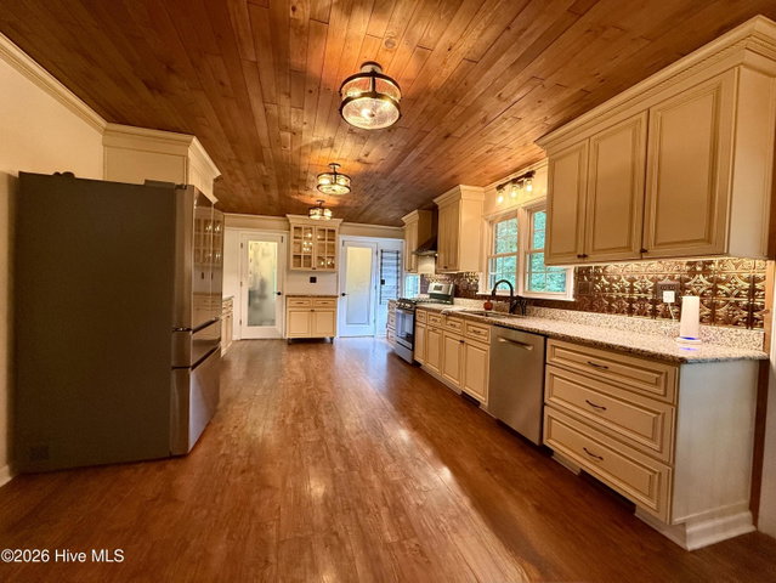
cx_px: 388
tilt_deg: -0.9
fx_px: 314
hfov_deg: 102.0
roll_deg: -2.0
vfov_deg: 85.7
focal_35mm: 14
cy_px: 292
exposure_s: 1/120
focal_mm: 2.22
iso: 640
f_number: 2.2
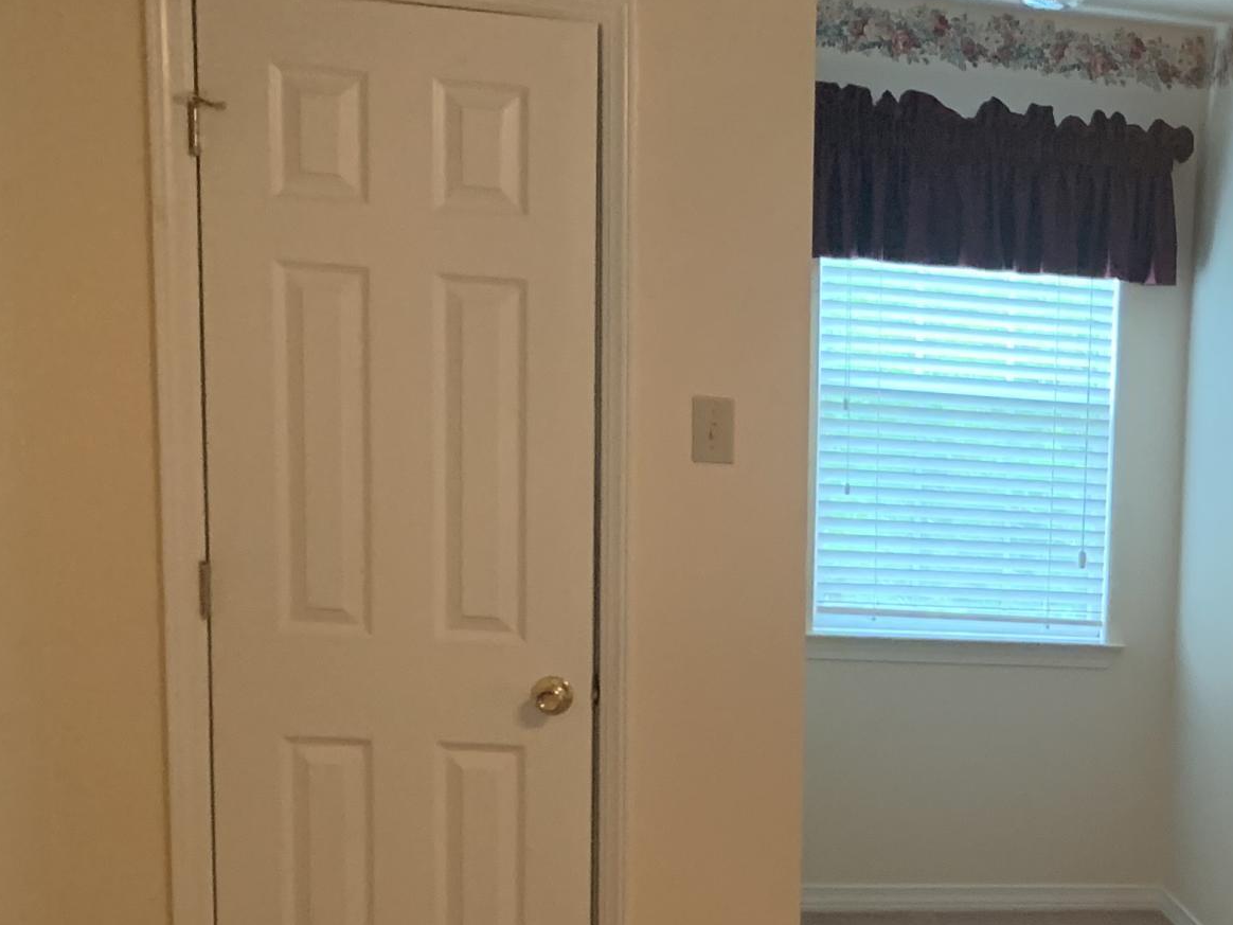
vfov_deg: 21.4
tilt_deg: -11.1
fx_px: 2386
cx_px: 1413
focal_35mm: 67
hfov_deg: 26.3
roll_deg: -4.2
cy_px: 865
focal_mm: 4.25
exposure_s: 1/60
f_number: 1.8
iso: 320
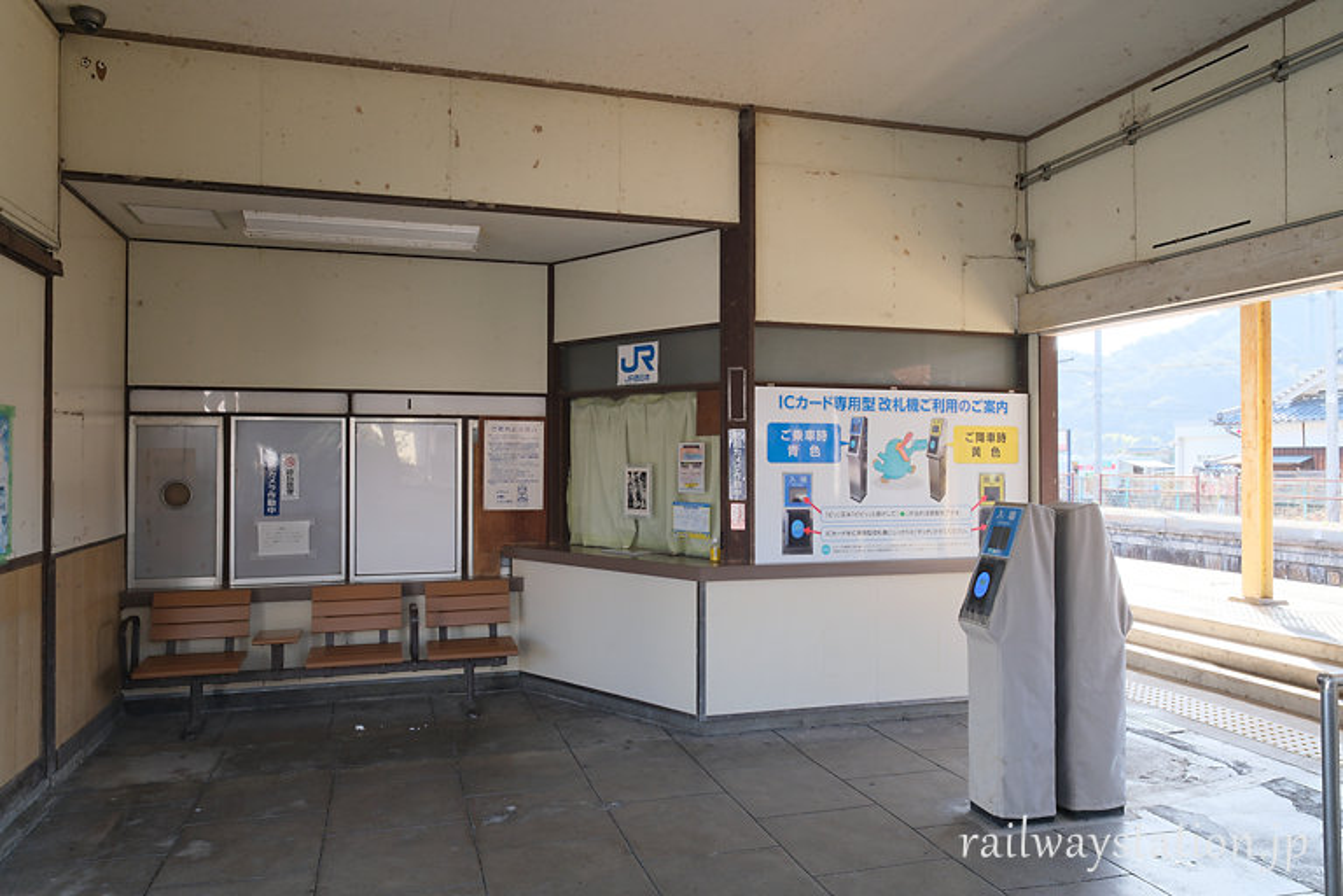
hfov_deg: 73.7
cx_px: 672
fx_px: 895
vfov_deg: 53.1
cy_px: 448
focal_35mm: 24
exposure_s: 1/45
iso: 500
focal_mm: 16
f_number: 8
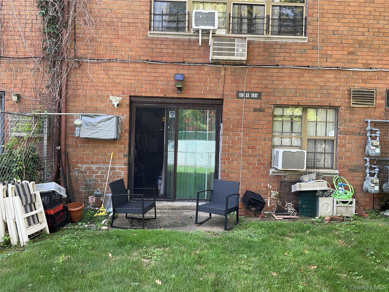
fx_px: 326
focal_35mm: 29
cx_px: 194
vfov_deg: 48.2
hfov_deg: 61.7
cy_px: 146
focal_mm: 3
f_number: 1.8
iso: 20
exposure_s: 1/122
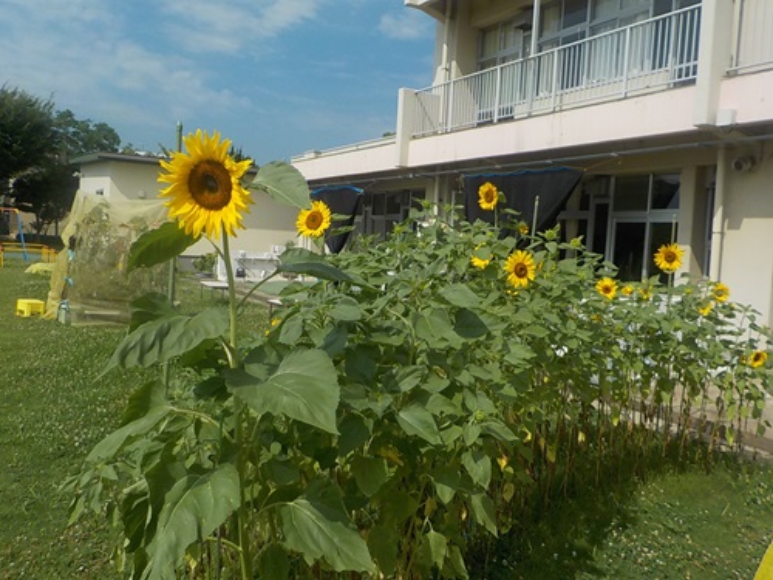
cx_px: 386
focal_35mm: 30
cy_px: 290
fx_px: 670
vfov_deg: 46.8
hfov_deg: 60.0
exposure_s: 1/2000
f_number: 3.3
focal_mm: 4.1
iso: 125
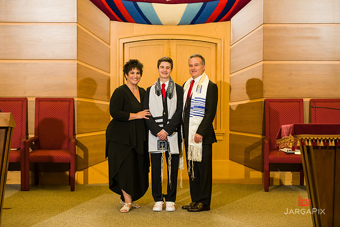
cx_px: 170
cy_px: 114
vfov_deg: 13.4
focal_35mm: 102
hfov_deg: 20.0
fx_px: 964
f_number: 5.6
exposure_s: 1/200
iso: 1000
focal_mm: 102
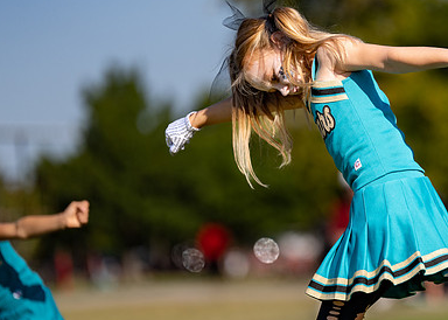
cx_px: 334
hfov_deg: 6.9
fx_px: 3739
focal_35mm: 294
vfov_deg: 4.9
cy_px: 160
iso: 100
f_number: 2.8
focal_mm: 176
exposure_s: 1/5000
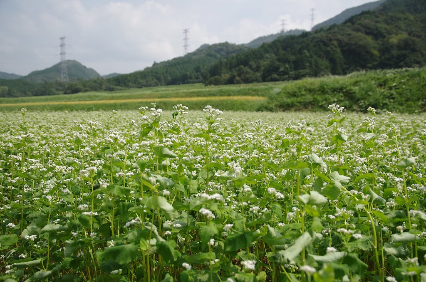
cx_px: 213
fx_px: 366
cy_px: 141
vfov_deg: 42.1
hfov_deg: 60.4
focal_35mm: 31
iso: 100
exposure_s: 1/800
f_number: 3.5
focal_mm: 21
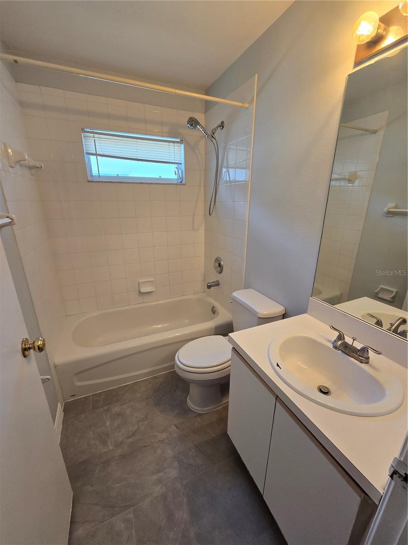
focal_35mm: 13
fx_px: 204
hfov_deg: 89.9
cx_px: 204
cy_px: 272
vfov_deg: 106.2
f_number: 2.2
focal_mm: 2.2
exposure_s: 1/60
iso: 80
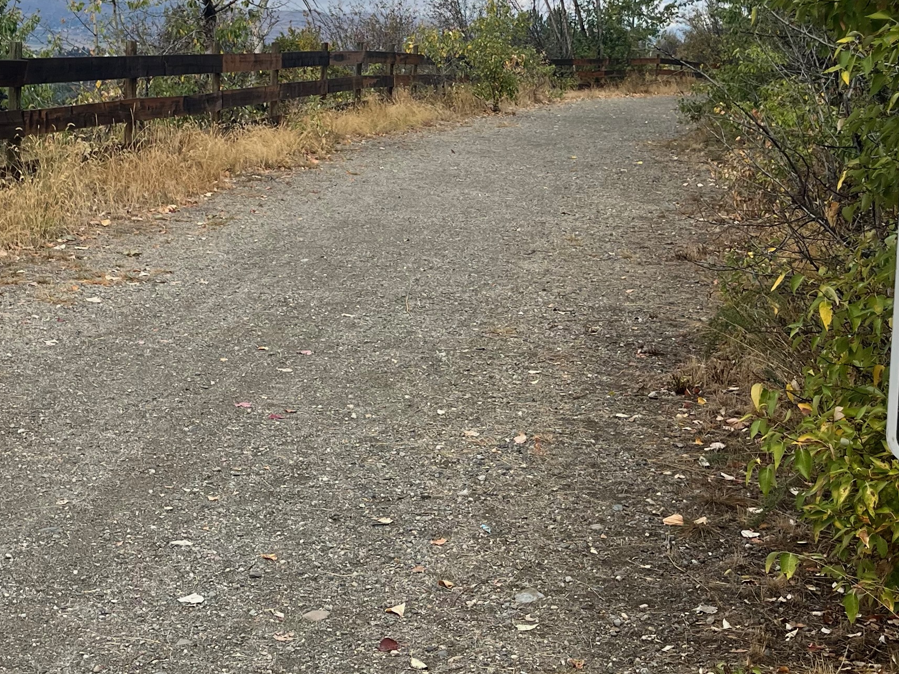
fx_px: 1584
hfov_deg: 31.7
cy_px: 83
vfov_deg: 23.5
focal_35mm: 61
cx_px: 427
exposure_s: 1/2632
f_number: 1.6
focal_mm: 5.1
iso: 50
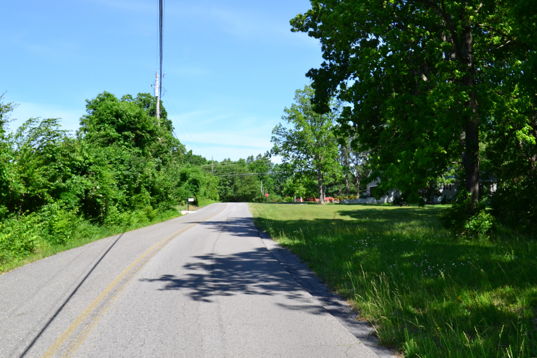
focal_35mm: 42
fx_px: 626
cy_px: 179
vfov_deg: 31.9
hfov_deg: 46.4
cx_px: 268
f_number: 8
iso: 800
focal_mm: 28
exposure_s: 1/1000
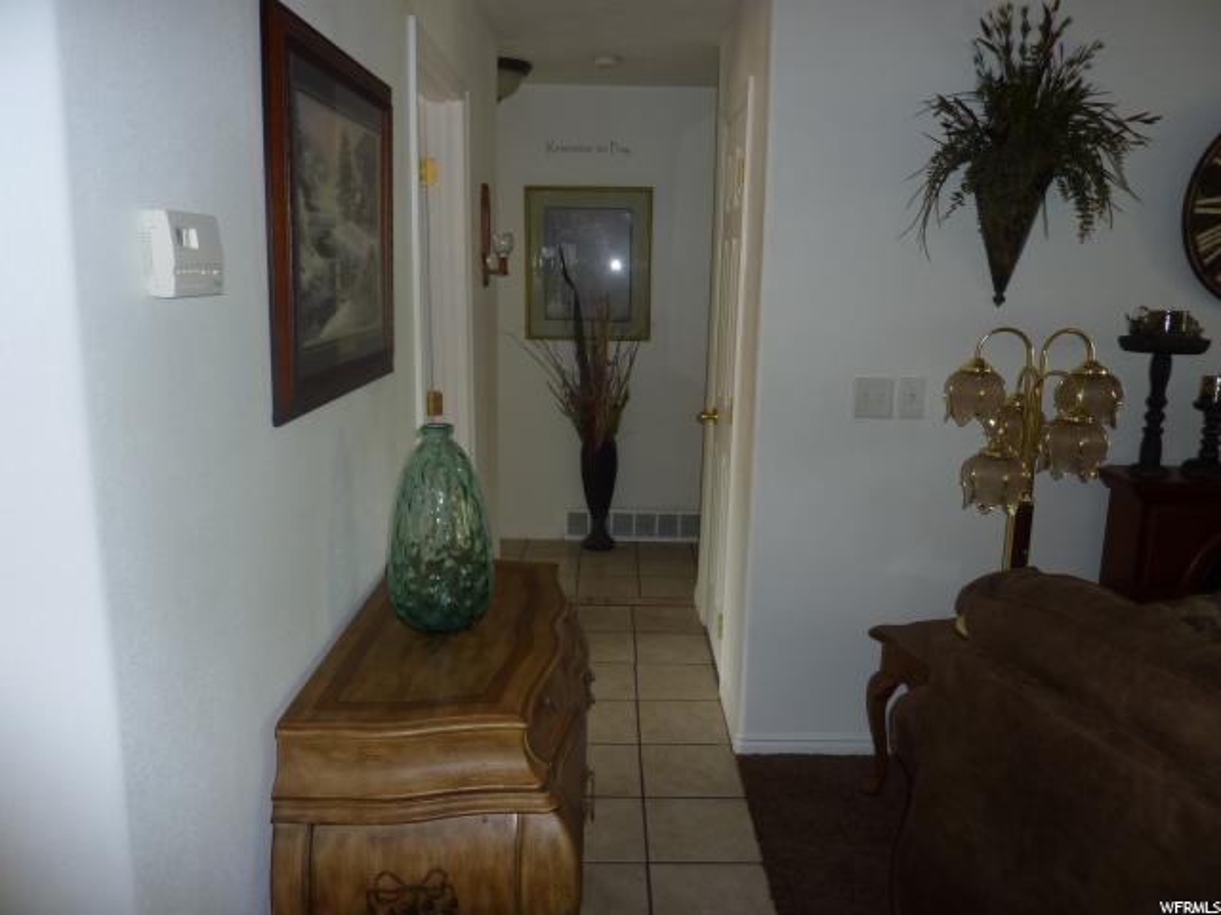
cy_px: 458
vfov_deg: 54.9
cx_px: 610
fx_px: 882
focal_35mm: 25
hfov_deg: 69.4
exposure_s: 1/30
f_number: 3.3
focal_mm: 4.1
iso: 100
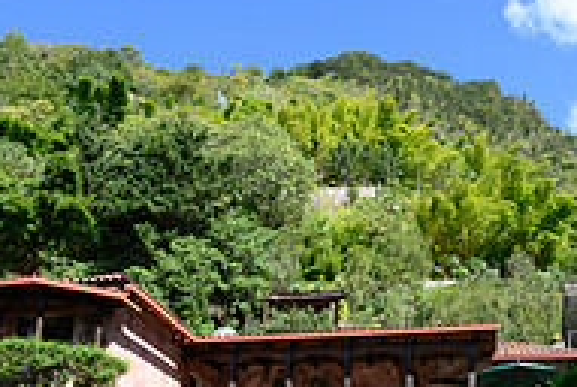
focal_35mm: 50
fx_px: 803
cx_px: 320
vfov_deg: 25.6
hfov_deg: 39.5
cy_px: 395
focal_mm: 16.5
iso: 800
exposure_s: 1/160
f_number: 18
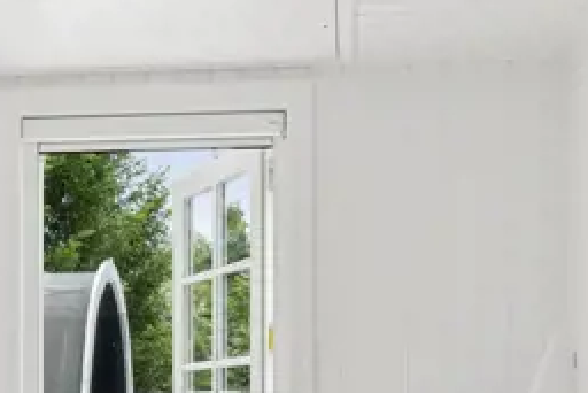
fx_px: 1121
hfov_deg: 29.3
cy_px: 404
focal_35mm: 69
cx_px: 218
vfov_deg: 19.2
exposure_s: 1/125
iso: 320
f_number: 8
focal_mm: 19.5
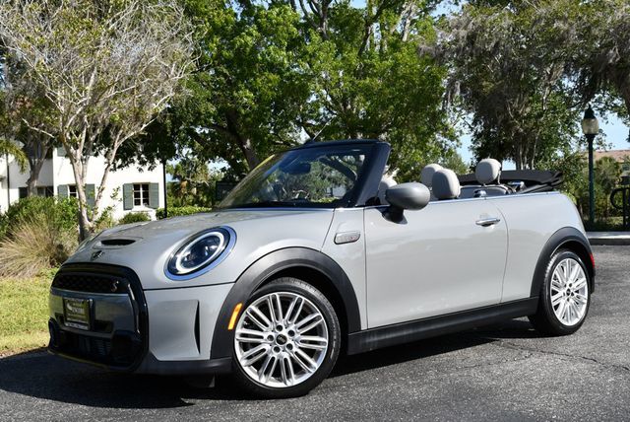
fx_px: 841
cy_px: 211
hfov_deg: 41.1
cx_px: 315
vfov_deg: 28.1
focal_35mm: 48
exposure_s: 1/250
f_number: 8
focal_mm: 24
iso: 125
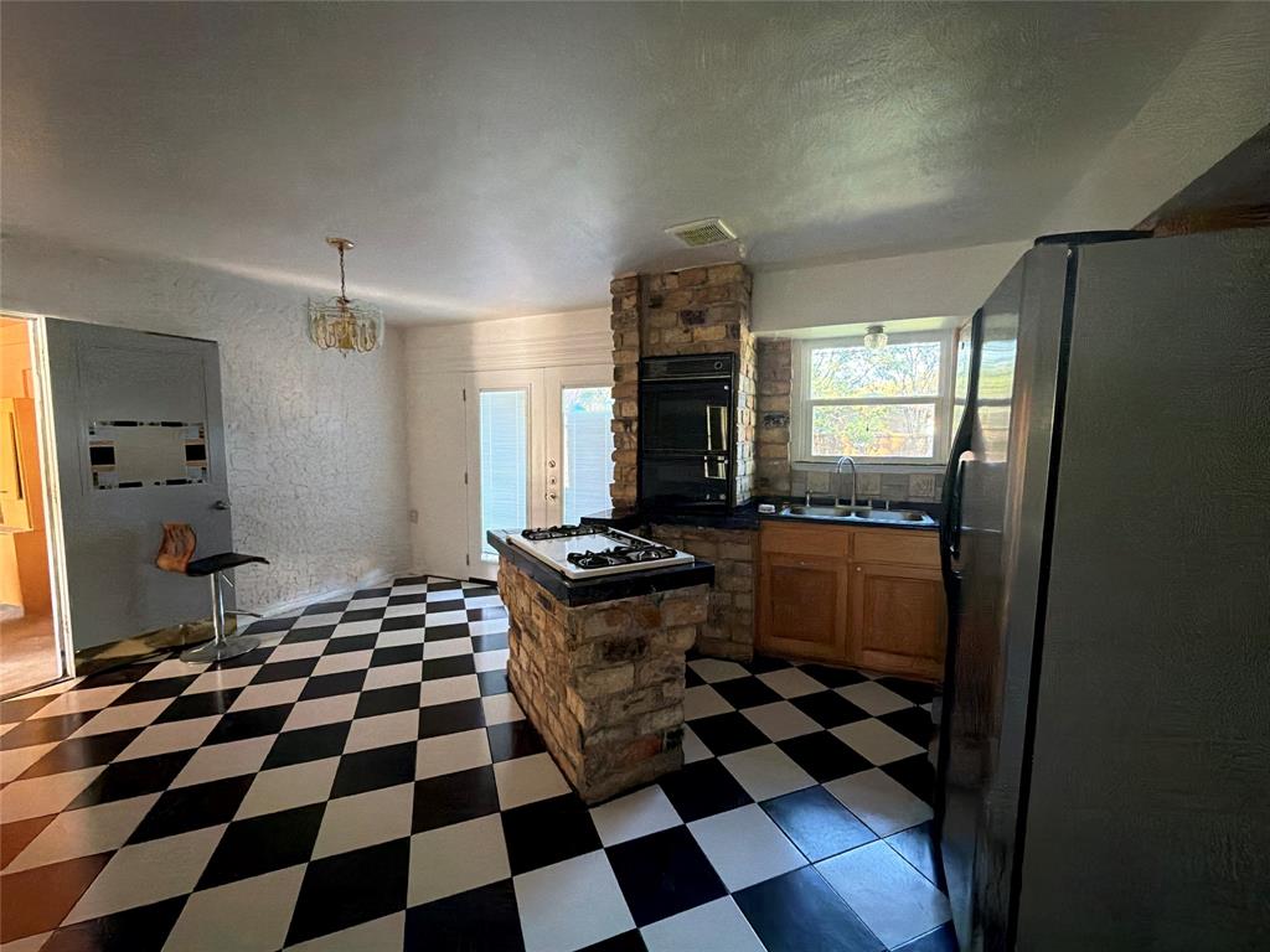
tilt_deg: -3.6
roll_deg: +0.5
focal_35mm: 14
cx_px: 635
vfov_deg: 85.7
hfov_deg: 102.1
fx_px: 514
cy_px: 476
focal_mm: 2.22
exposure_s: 1/60
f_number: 2.2
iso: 1000
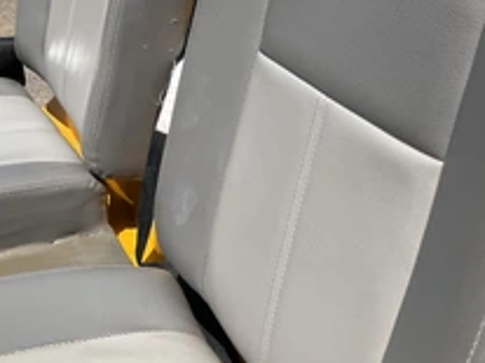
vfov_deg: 25.7
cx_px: 335
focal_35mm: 56
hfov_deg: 34.0
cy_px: 84
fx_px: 784
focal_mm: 3
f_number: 1.8
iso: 25
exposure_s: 1/2141
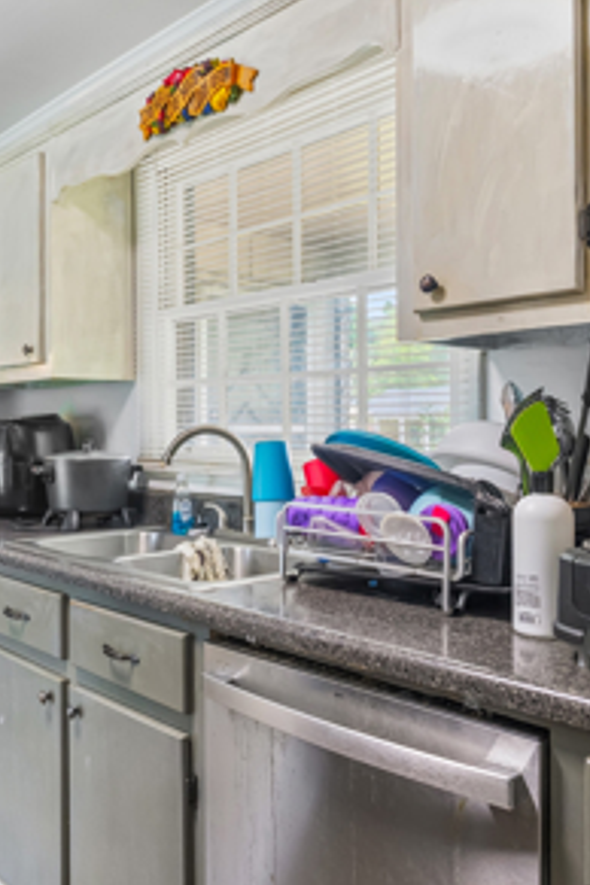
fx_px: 836
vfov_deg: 55.8
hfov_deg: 38.3
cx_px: 181
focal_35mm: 34
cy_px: 450
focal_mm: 22
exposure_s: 1/30
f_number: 5.6
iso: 10000
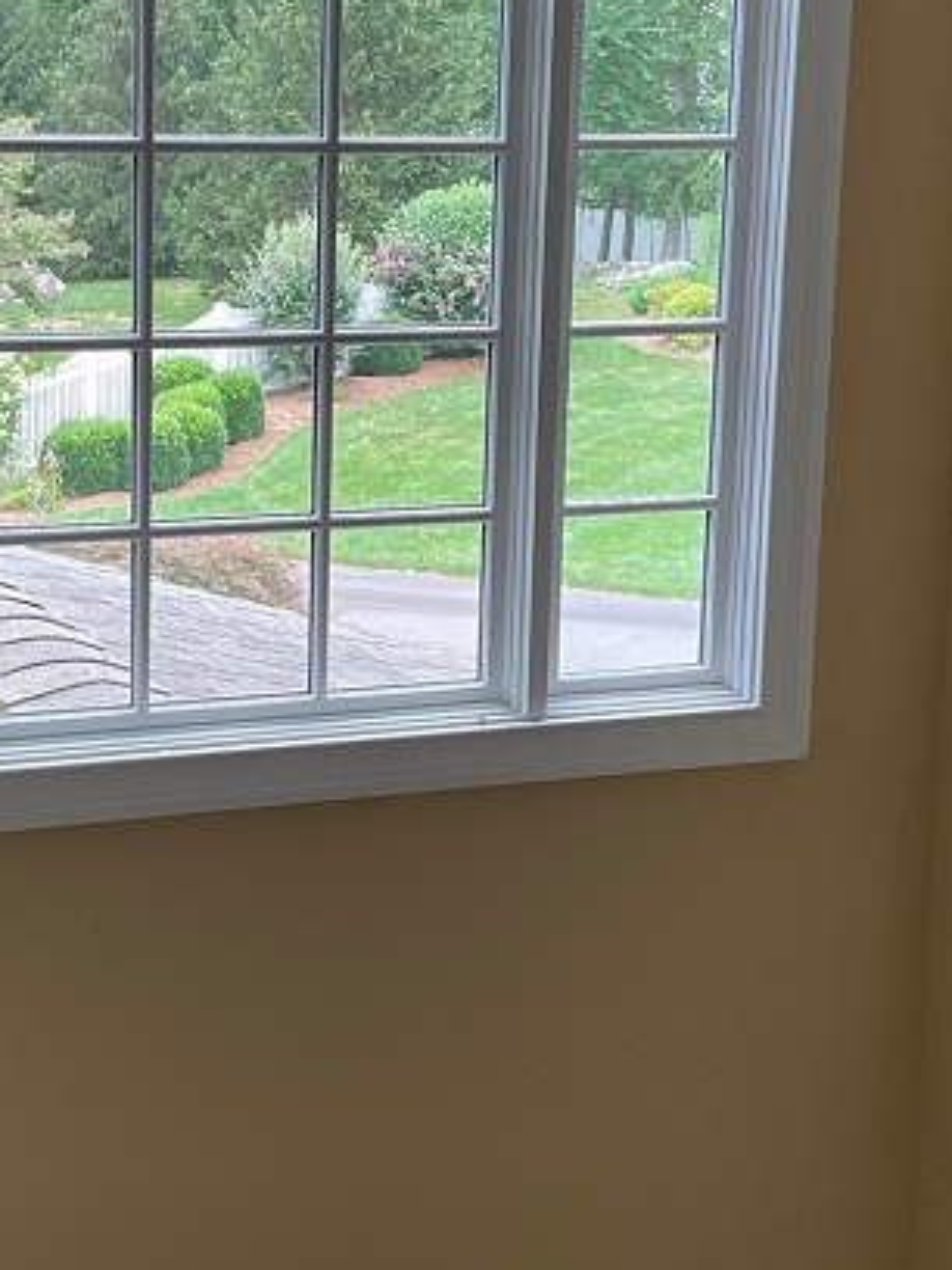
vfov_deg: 28.5
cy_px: 576
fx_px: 2493
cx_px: 174
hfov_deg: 21.3
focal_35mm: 68
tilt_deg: -10.7
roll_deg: -0.5
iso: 125
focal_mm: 4.2
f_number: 1.6
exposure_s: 1/109
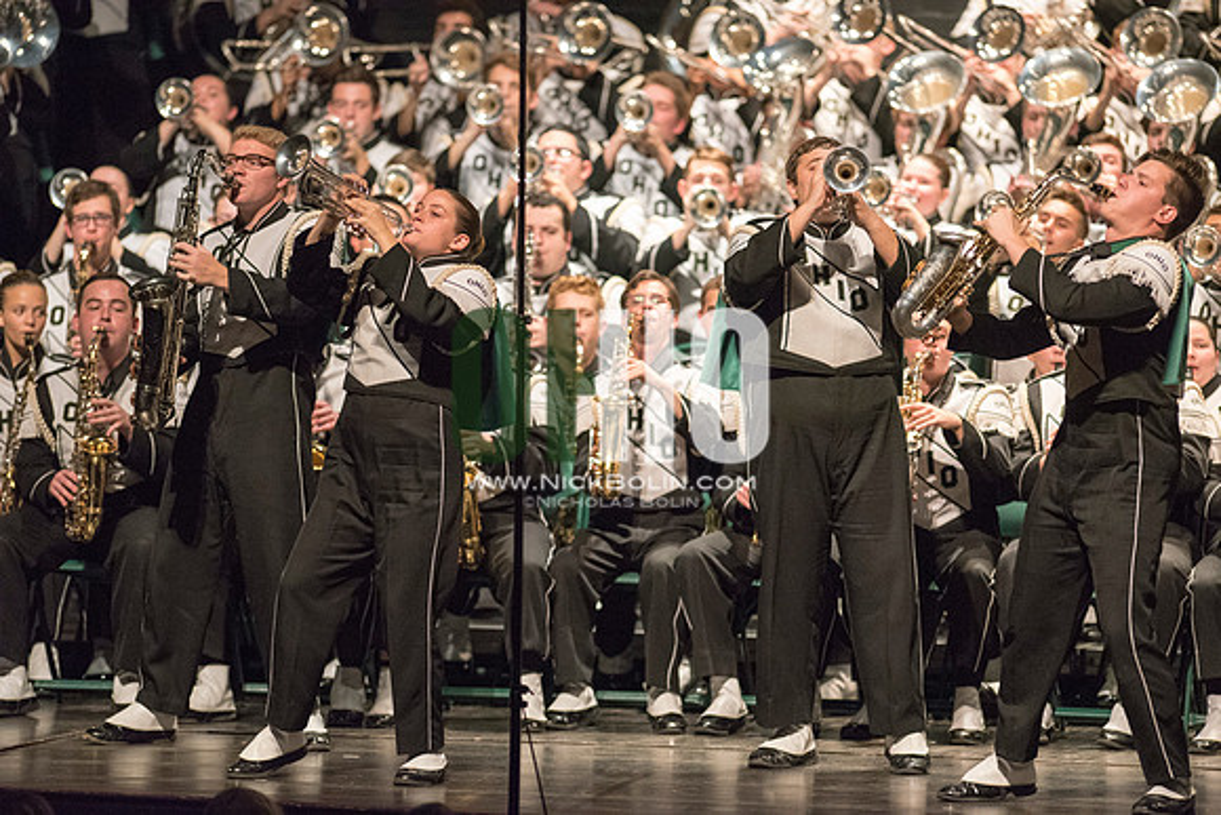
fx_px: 10177
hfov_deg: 6.9
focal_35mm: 300
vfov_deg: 4.6
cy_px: 408
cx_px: 610
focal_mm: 300
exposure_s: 1/500
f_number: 2.8
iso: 4000
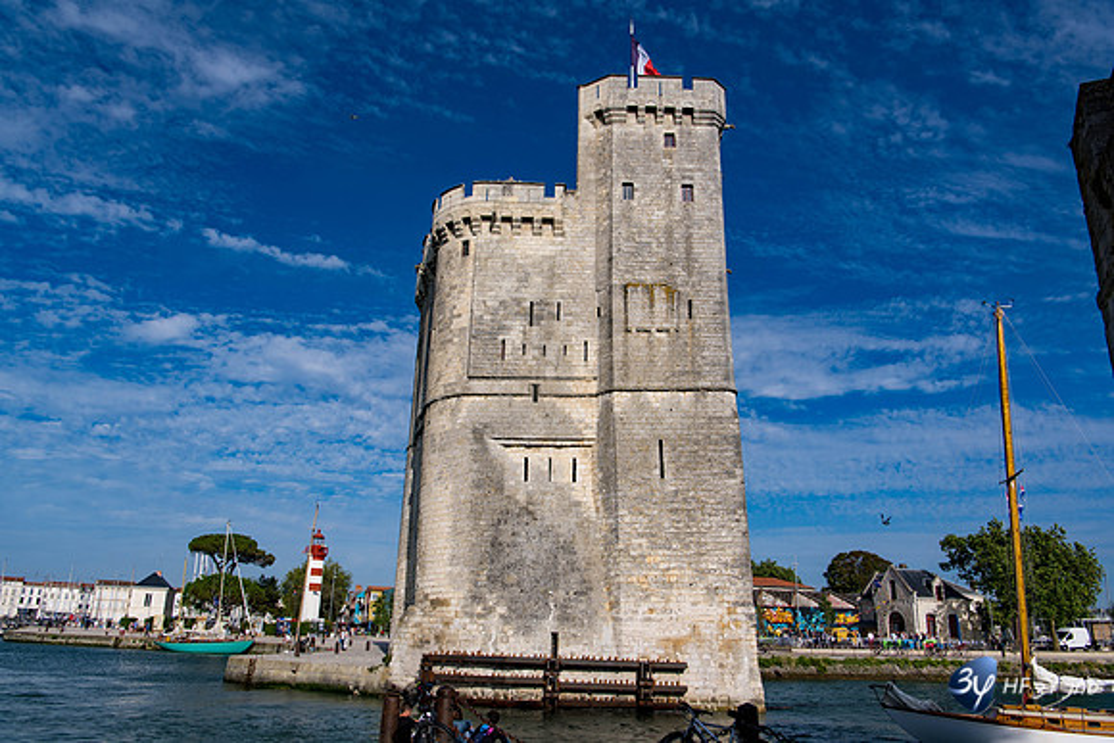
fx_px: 836
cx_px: 557
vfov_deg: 48.0
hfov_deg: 67.4
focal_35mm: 27
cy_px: 372
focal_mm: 27
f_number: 11
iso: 64
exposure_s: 1/500
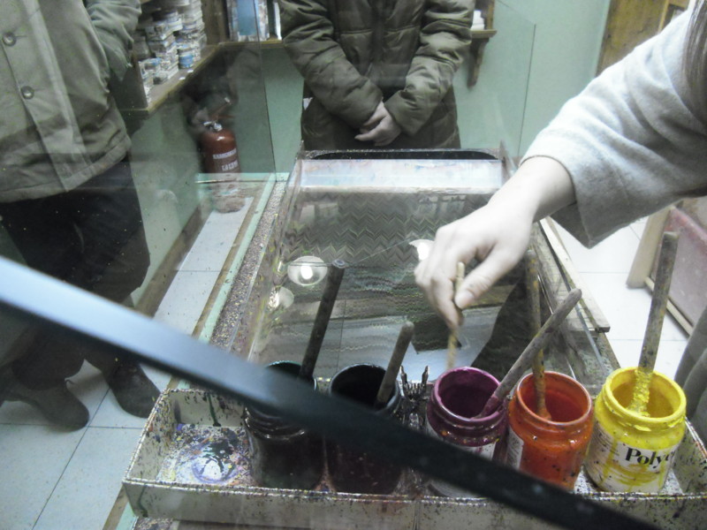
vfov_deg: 51.4
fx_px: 551
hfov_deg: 65.3
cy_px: 265
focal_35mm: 27
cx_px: 354
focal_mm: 4.9
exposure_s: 1/30
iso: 800
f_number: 3.2
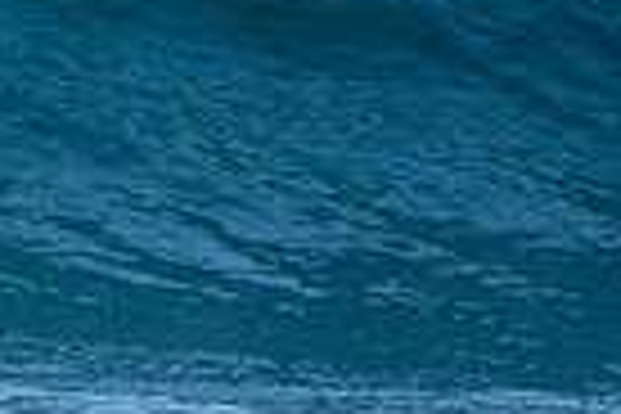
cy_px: -421
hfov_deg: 0.7
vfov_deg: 0.4
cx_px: -580
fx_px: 54316
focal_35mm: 3149
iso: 450
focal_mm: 500
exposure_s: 1/400
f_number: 5.6
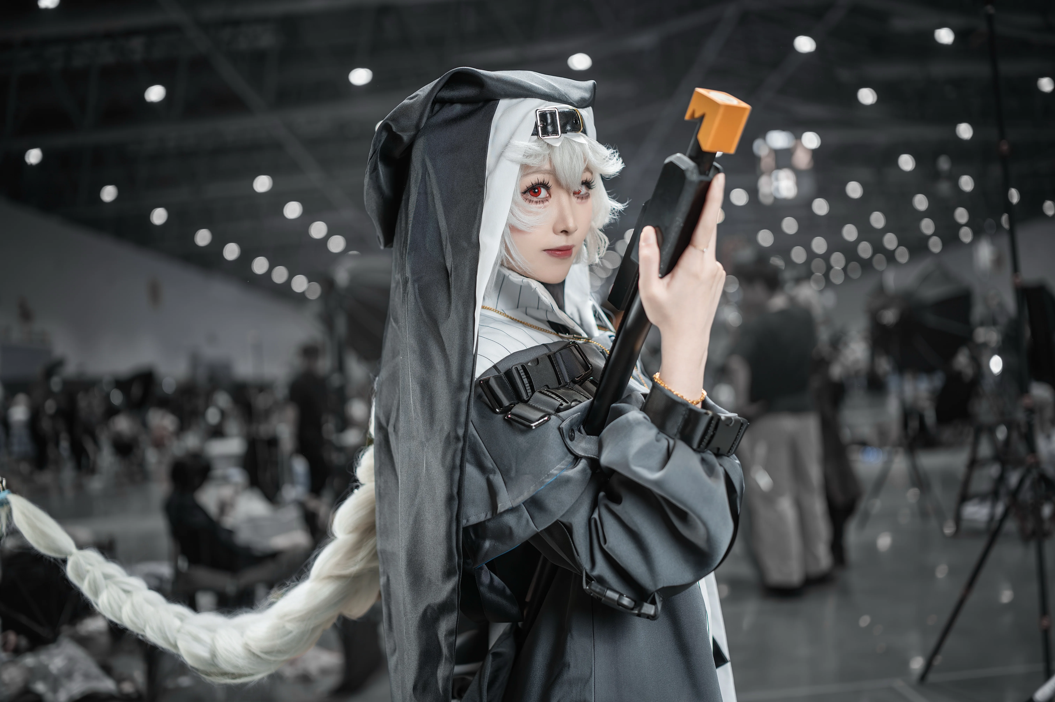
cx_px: 528
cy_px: 351
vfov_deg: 37.8
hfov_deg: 54.5
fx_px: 1025
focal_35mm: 35
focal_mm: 35
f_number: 1.8
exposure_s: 1/100
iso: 100
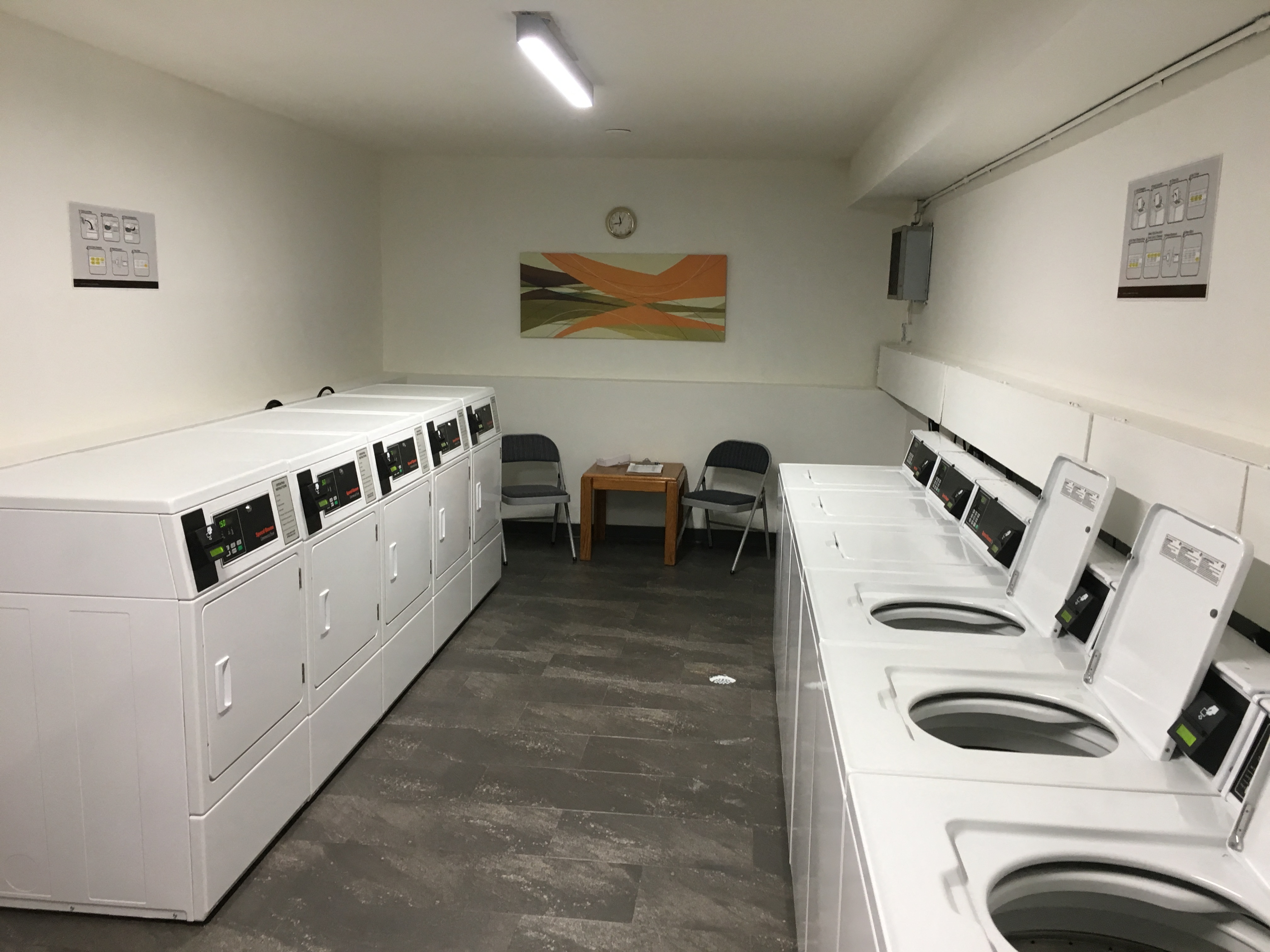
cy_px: 476
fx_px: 1064
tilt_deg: -8.6
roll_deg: -0.4
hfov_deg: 61.7
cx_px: 635
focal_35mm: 29
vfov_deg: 48.2
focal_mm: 4.15
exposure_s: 1/30
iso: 64
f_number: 2.2
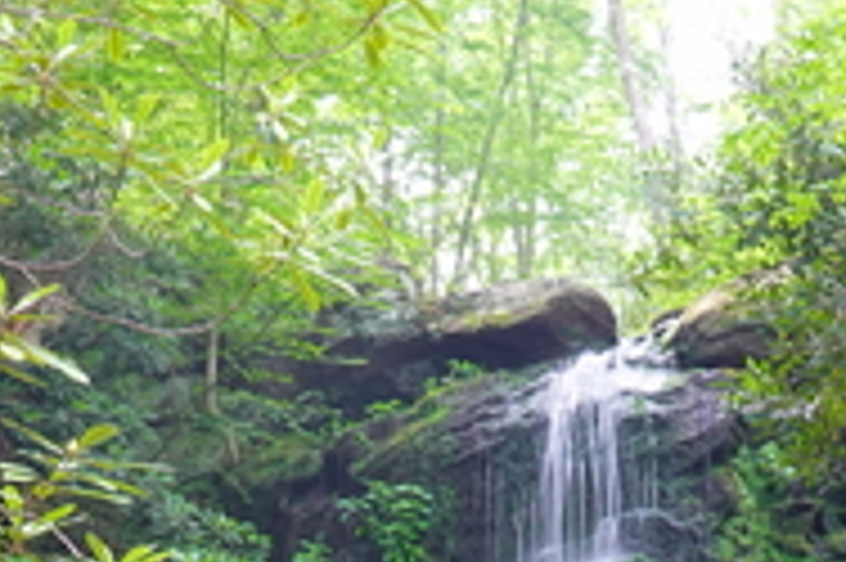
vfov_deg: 11.7
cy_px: 798
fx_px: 2653
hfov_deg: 18.1
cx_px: 518
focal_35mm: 113
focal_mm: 14.12
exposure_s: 1/5
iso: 100
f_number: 5
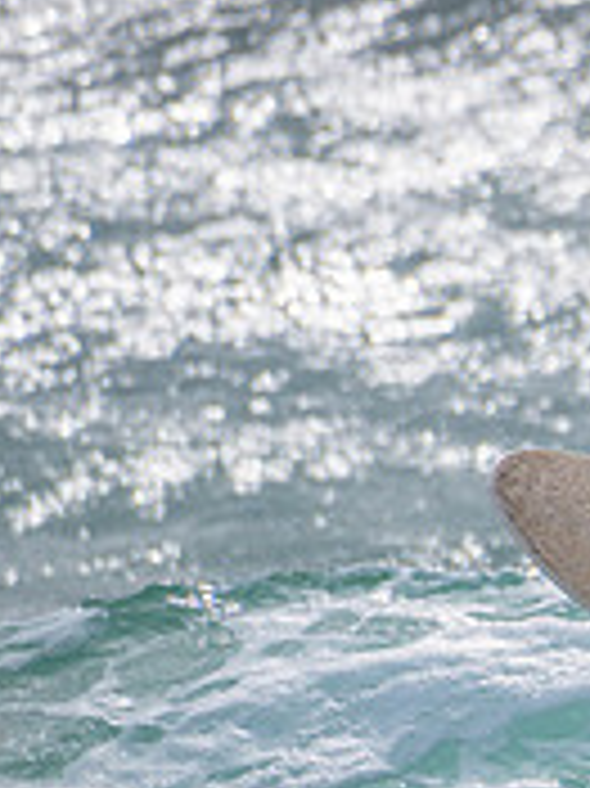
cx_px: 1471
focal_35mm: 1953
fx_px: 44437
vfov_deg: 1.0
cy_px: 815
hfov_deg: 0.8
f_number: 6.3
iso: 64
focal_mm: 500
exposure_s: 1/2000
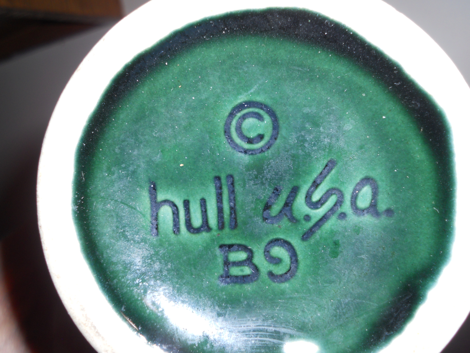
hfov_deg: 56.8
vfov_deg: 44.2
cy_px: 176
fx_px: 434
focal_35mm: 32
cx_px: 235
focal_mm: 5.8
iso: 80
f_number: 8.8
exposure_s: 1/25
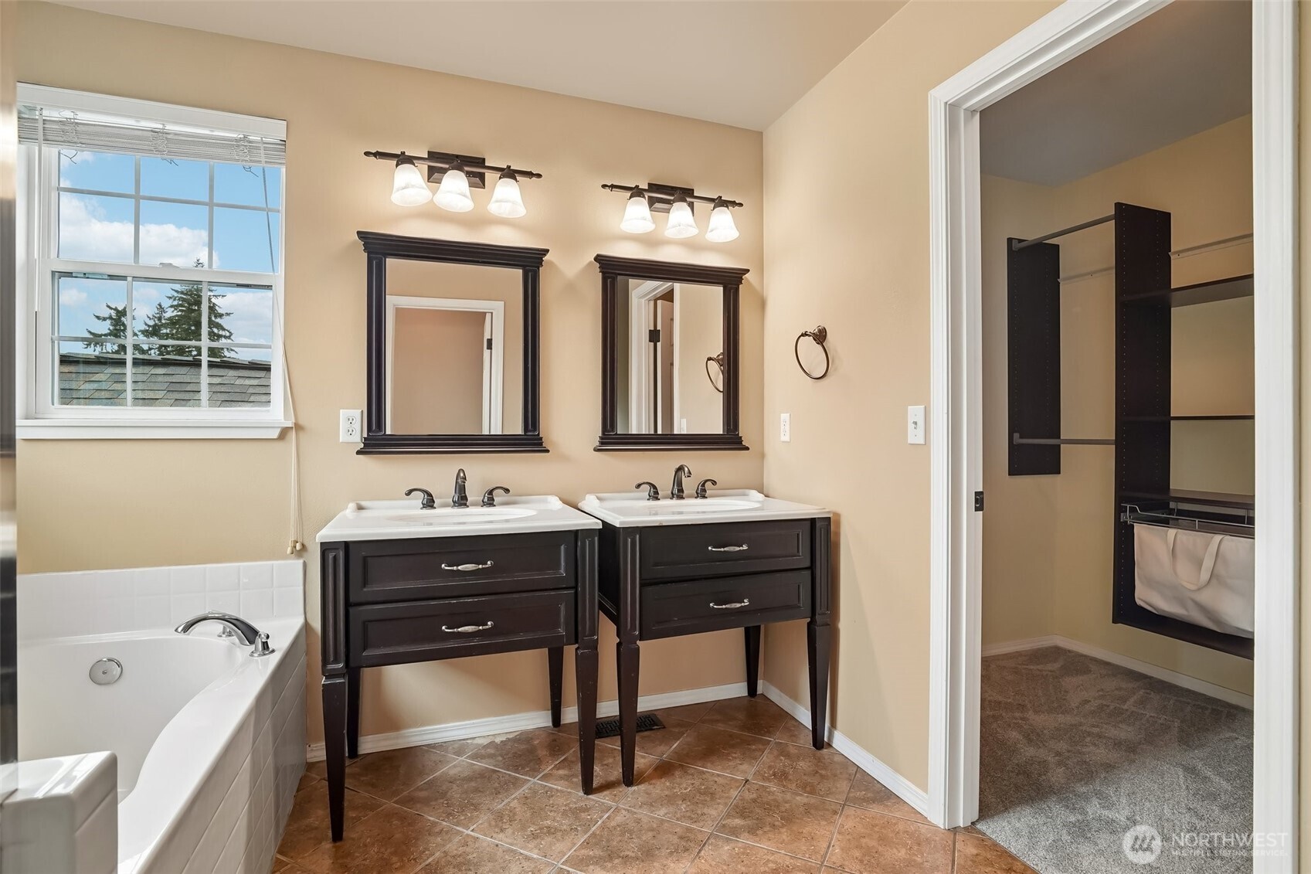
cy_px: 437
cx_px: 656
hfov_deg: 96.7
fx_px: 583
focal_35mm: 16
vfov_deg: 73.7
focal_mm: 16
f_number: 8
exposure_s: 1/80
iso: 1600
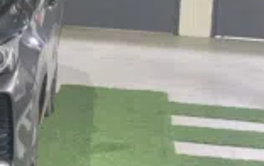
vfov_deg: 9.3
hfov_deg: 14.7
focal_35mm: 141
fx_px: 1016
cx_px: 29
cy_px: -12
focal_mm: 6
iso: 640
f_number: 2
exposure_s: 1/33
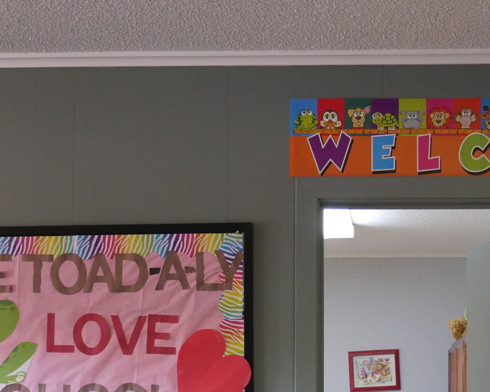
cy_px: 341
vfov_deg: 21.4
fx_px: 1015
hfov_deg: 26.9
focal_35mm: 70
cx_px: 341
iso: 3200
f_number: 4.1
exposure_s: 1/100
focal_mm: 19
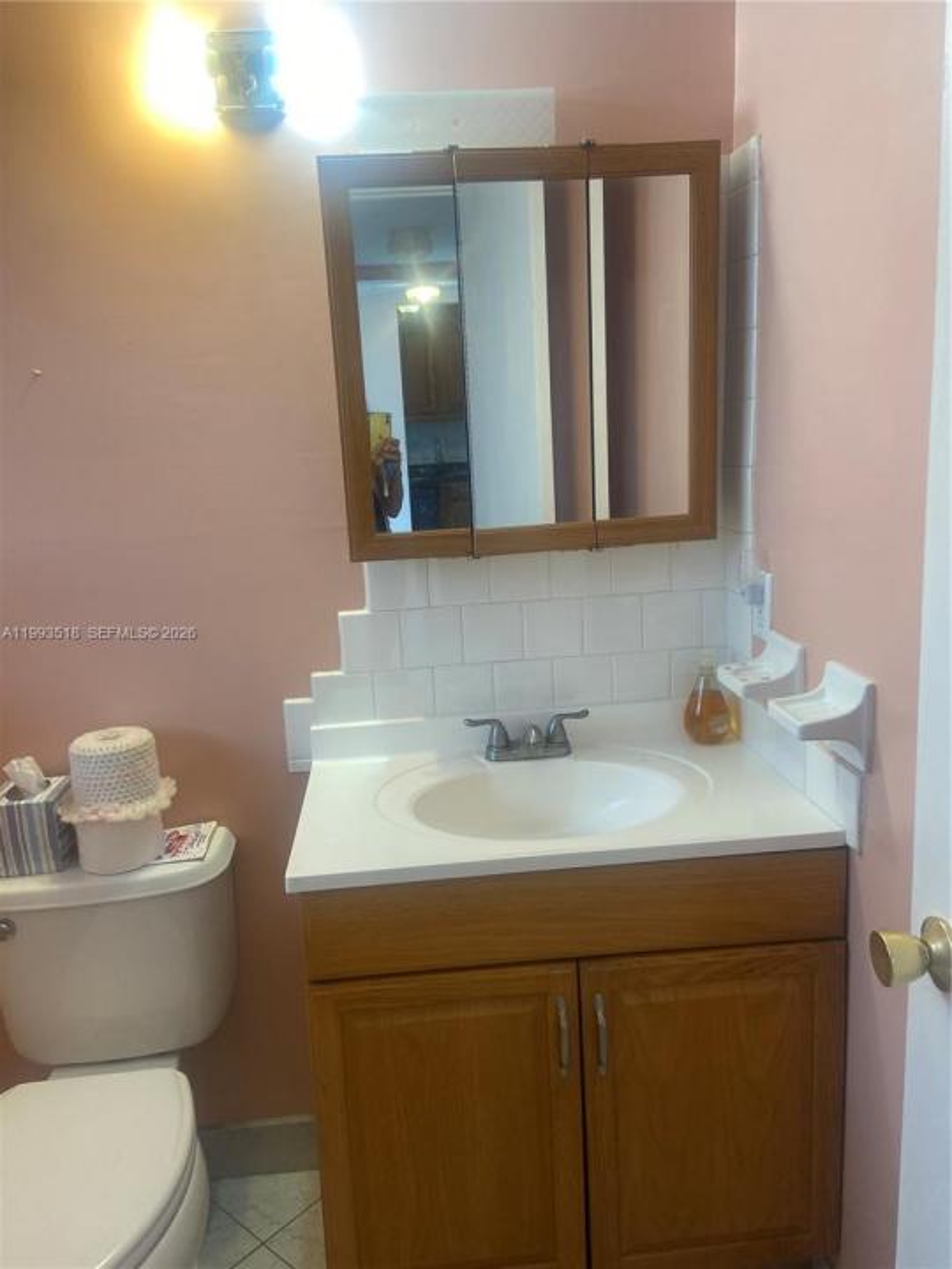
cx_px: 476
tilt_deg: -11.5
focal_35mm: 26
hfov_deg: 53.1
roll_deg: +3.2
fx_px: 953
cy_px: 634
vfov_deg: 67.3
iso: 125
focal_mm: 4.25
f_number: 1.8
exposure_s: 1/120
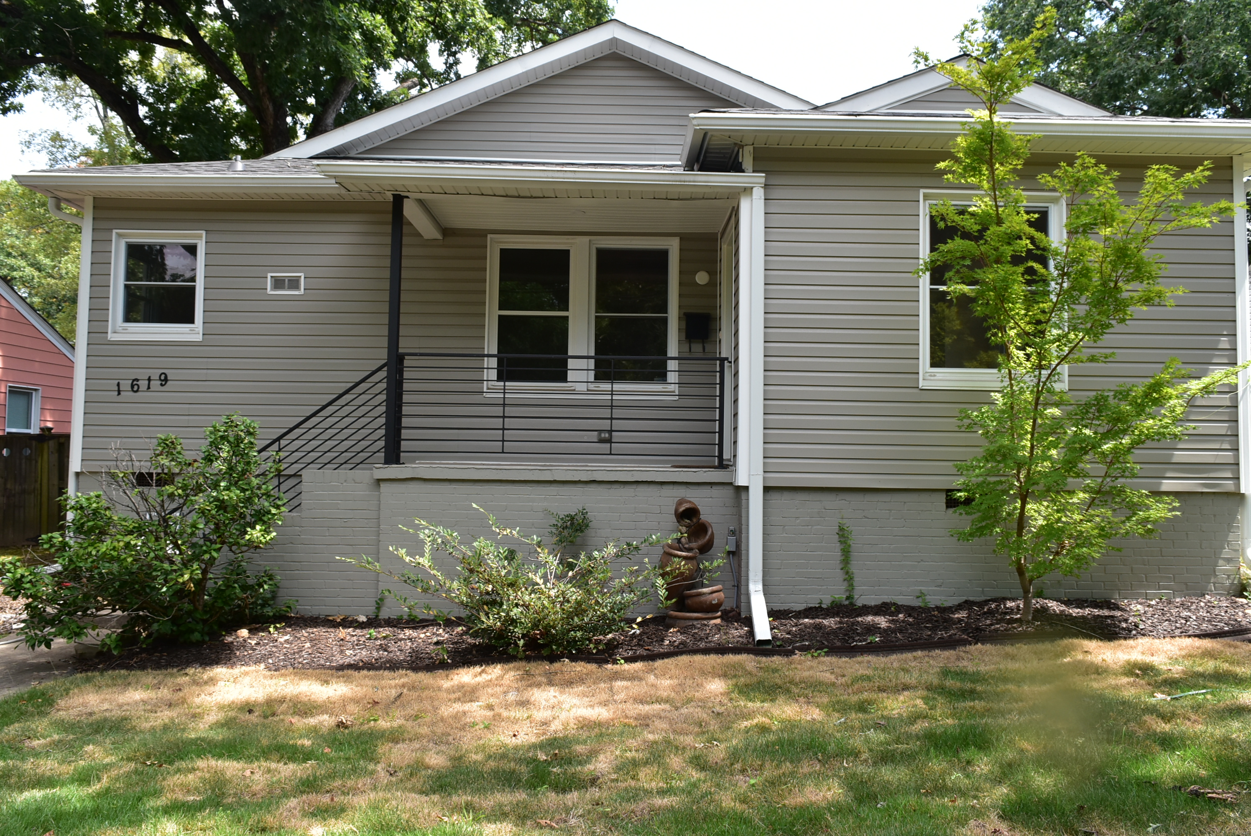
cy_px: 418
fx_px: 939
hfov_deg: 67.3
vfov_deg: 48.0
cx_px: 626
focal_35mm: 27
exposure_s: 1/160
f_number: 9
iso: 400
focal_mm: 18
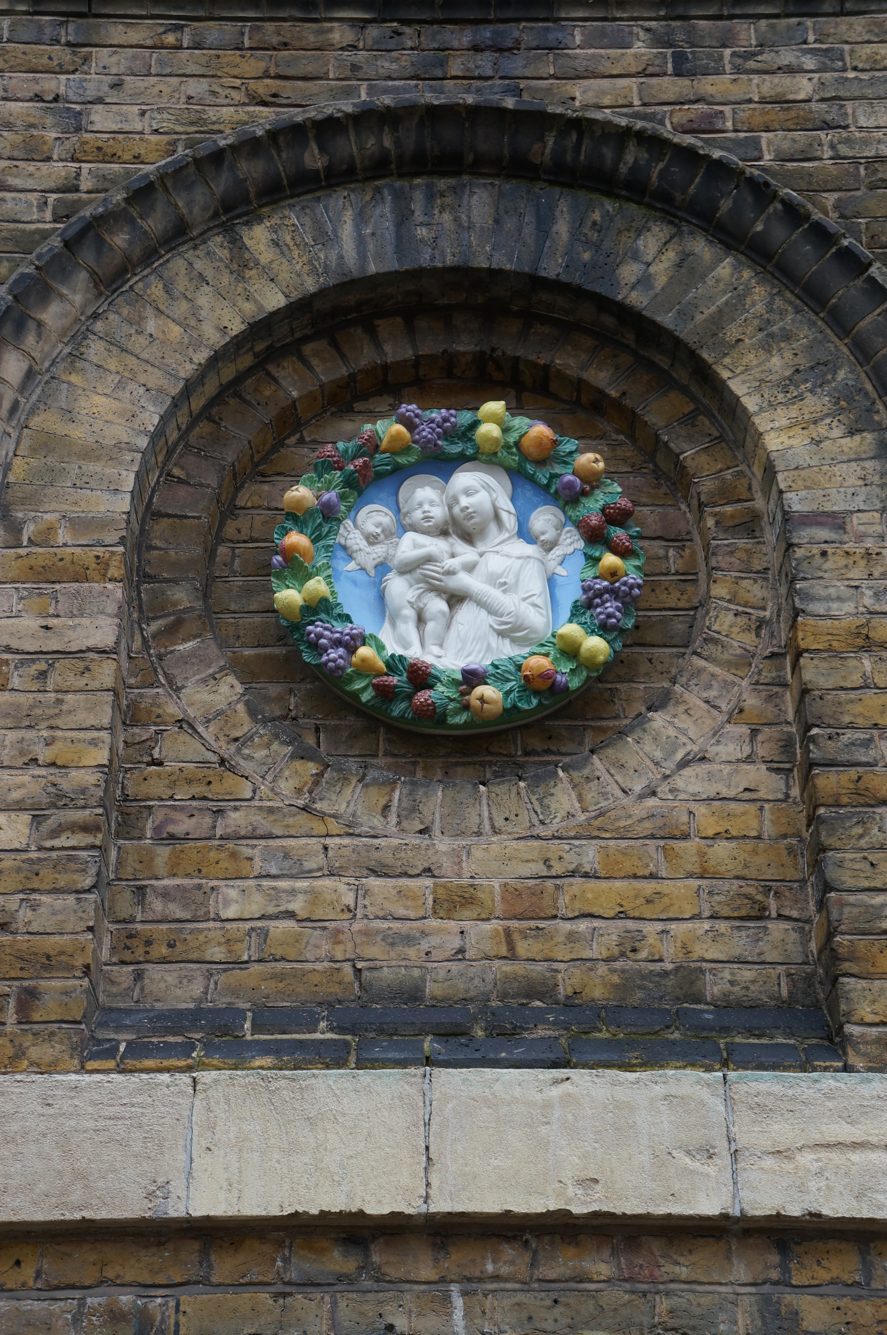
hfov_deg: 24.3
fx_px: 2056
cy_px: 668
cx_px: 444
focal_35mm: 56
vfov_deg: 36.0
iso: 400
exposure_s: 1/160
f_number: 5.6
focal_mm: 37
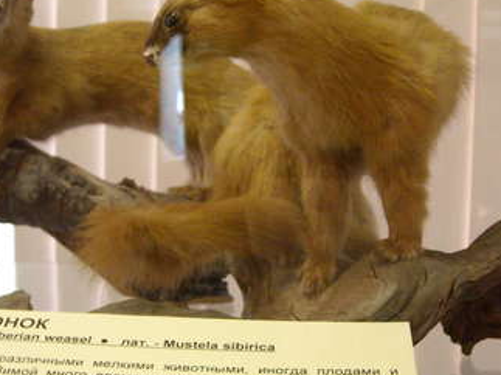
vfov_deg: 22.6
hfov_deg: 29.8
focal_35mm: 65
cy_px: 214
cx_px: 208
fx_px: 940
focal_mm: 5.7
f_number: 2.8
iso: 400
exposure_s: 1/35
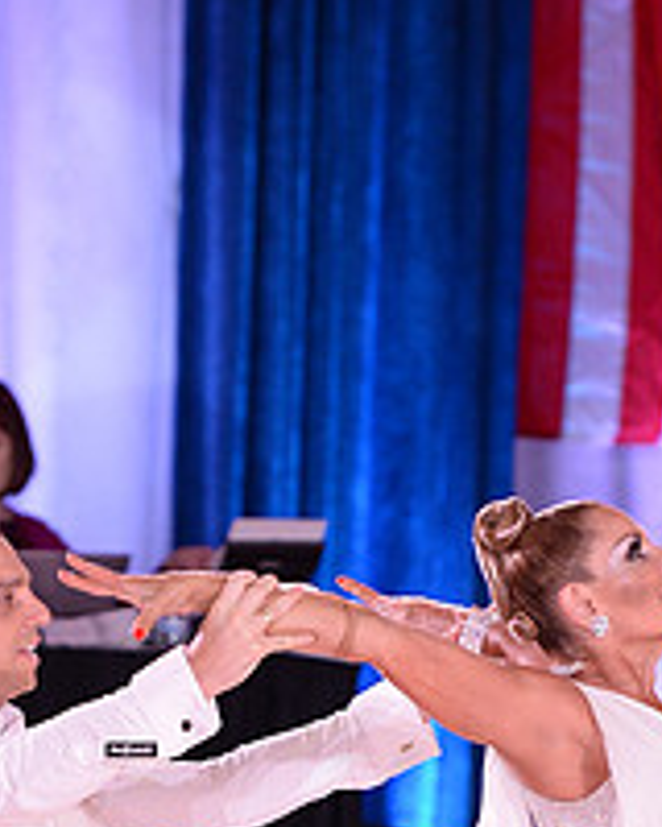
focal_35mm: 367
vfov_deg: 5.2
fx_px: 8988
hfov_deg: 4.2
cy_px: 1121
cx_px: 379
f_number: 4
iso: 1600
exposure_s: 1/250
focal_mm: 135
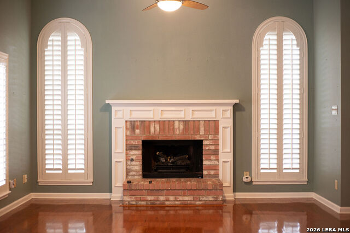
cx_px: 175
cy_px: 116
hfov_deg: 39.6
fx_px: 486
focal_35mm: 50
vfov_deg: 27.0
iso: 1250
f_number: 2.8
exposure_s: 1/125
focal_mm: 50
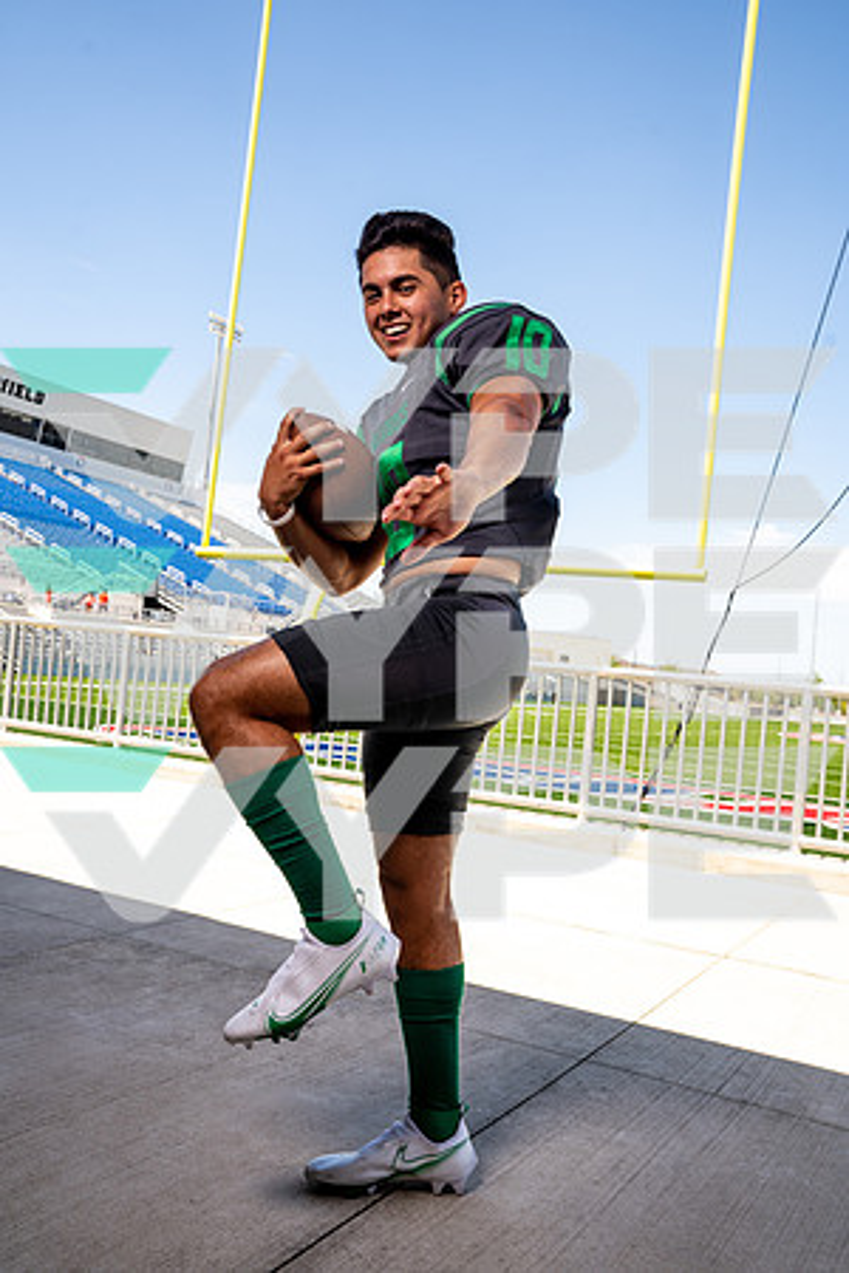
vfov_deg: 60.3
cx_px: 424
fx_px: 1097
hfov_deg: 42.3
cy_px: 636
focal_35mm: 31
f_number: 8
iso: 100
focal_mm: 31
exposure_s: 1/125
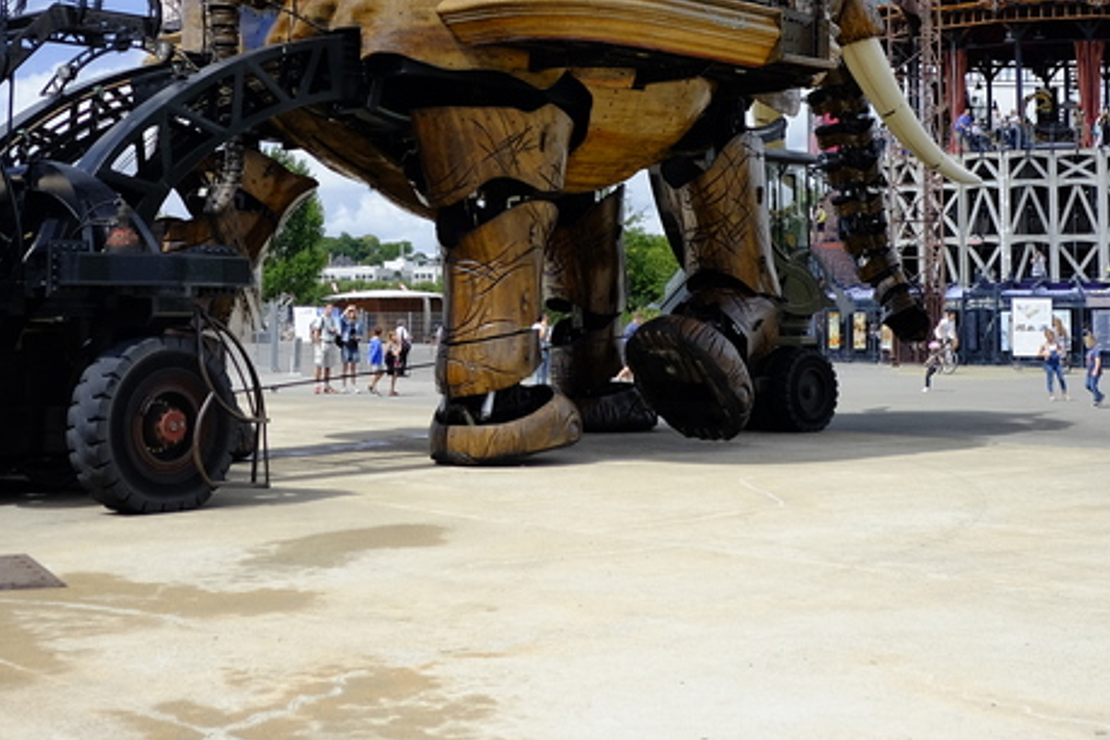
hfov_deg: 32.9
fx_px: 1881
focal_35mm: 61
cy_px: 100
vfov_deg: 21.8
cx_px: 602
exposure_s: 1/2900
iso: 400
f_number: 2
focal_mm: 23
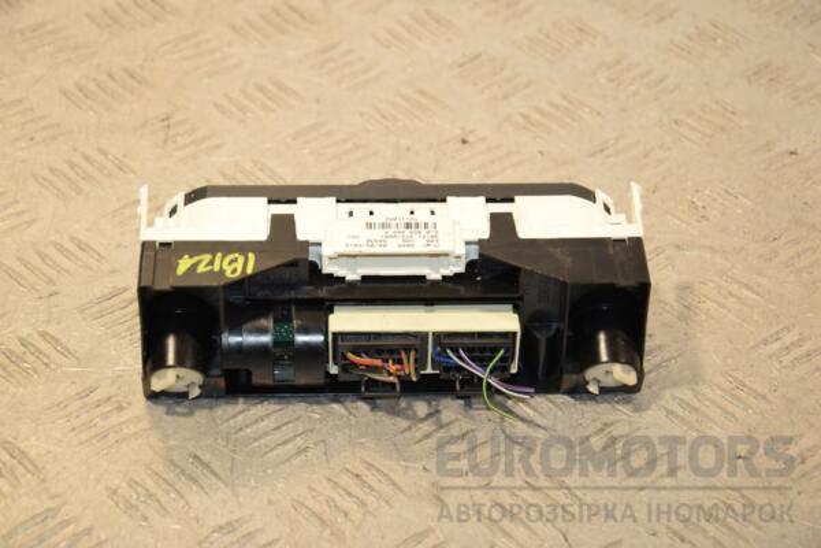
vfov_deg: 12.2
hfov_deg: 18.2
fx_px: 2565
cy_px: 274
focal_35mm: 112
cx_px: 410
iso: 800
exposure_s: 1/200
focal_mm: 75
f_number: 6.3
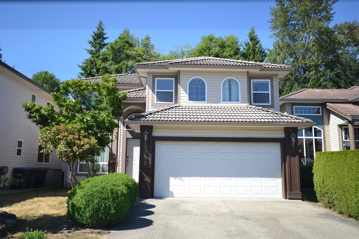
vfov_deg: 43.6
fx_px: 299
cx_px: 180
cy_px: 120
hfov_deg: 61.9
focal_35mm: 30
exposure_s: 1/160
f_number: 6.3
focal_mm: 20
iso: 100
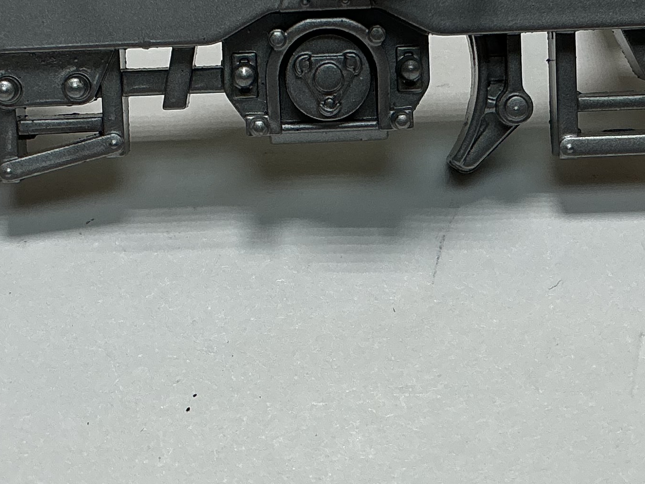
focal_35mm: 86
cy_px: 140
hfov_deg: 22.7
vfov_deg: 17.1
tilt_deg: -51.4
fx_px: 1602
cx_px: 359
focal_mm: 3
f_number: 1.8
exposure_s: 1/261
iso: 25
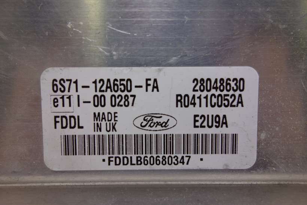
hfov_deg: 65.5
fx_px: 239
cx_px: 154
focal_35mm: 28
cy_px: 102
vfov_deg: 46.4
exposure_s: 1/100
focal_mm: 10.4
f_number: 2.8
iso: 125
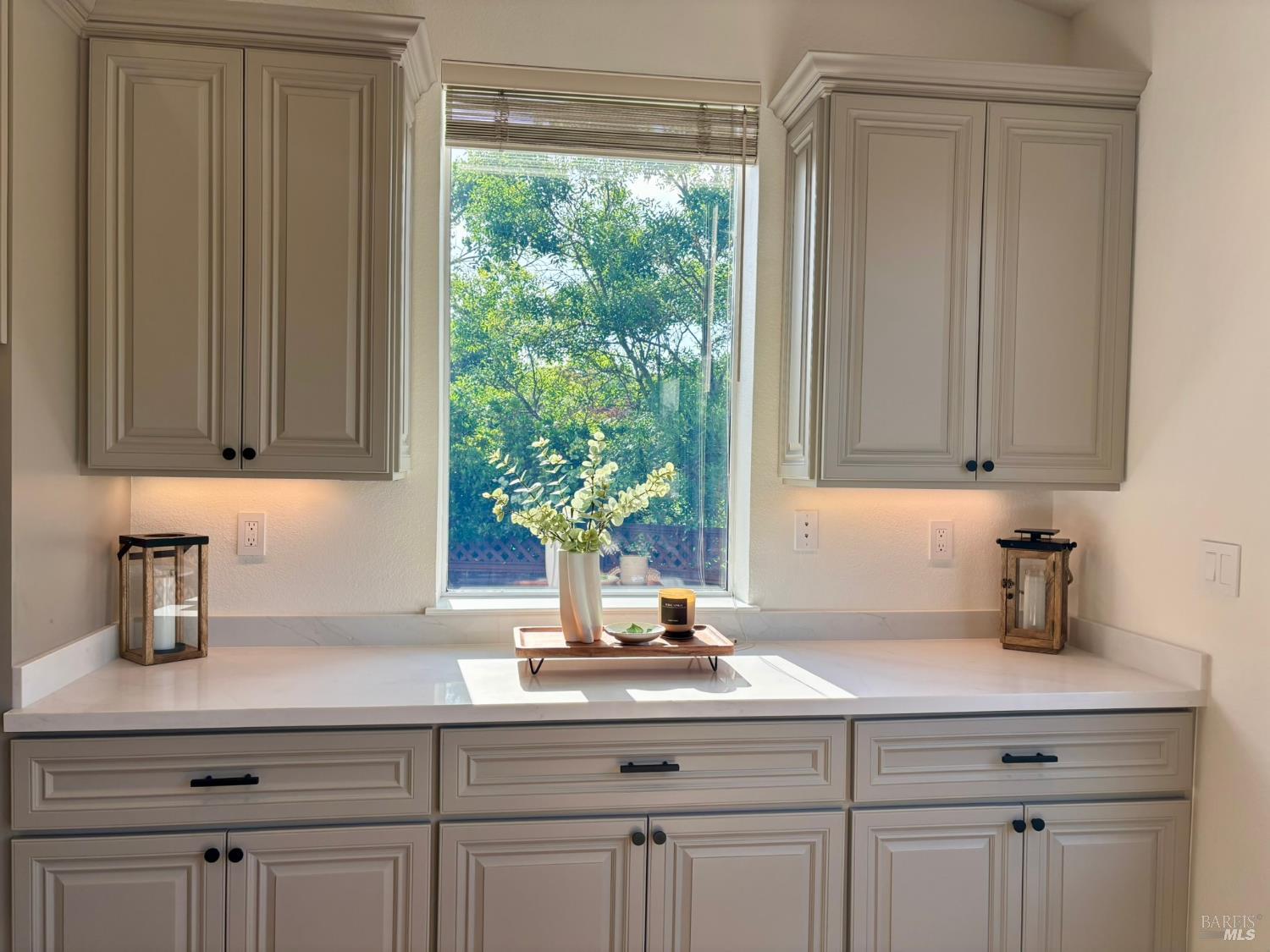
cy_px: 476
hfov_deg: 67.3
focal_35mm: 26
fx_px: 954
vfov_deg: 53.1
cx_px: 635
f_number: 1.6
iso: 50
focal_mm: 5.96
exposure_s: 1/697
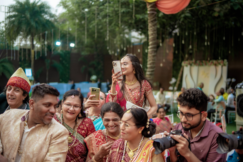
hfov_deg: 54.4
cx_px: 122
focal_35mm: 35
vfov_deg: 37.9
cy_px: 81
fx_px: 236
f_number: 1.4
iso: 160
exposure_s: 1/320
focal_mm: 35
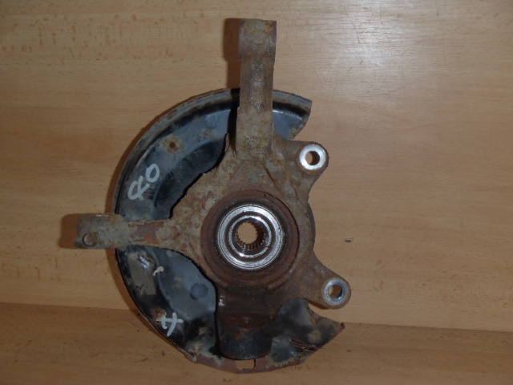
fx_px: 563
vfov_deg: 37.7
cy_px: 192
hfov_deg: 49.0
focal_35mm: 38
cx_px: 256
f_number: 4.6
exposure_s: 1/40
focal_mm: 6.83
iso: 100
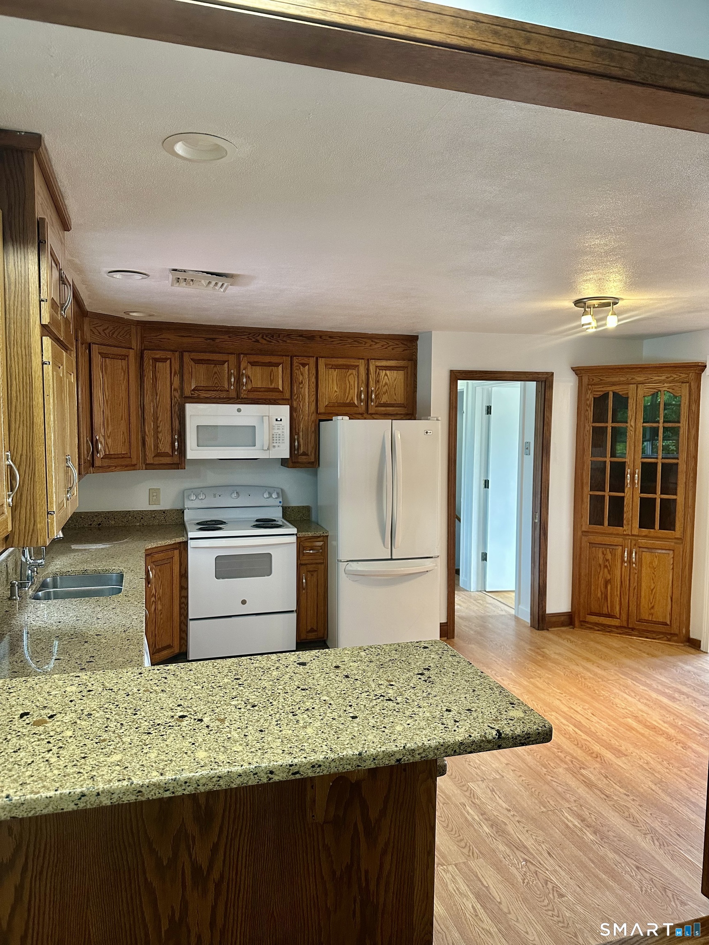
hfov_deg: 56.8
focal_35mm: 24
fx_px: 655
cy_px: 472
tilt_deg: -3.9
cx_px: 354
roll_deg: -1.8
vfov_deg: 71.6
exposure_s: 1/60
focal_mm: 6.86
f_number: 1.78
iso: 250
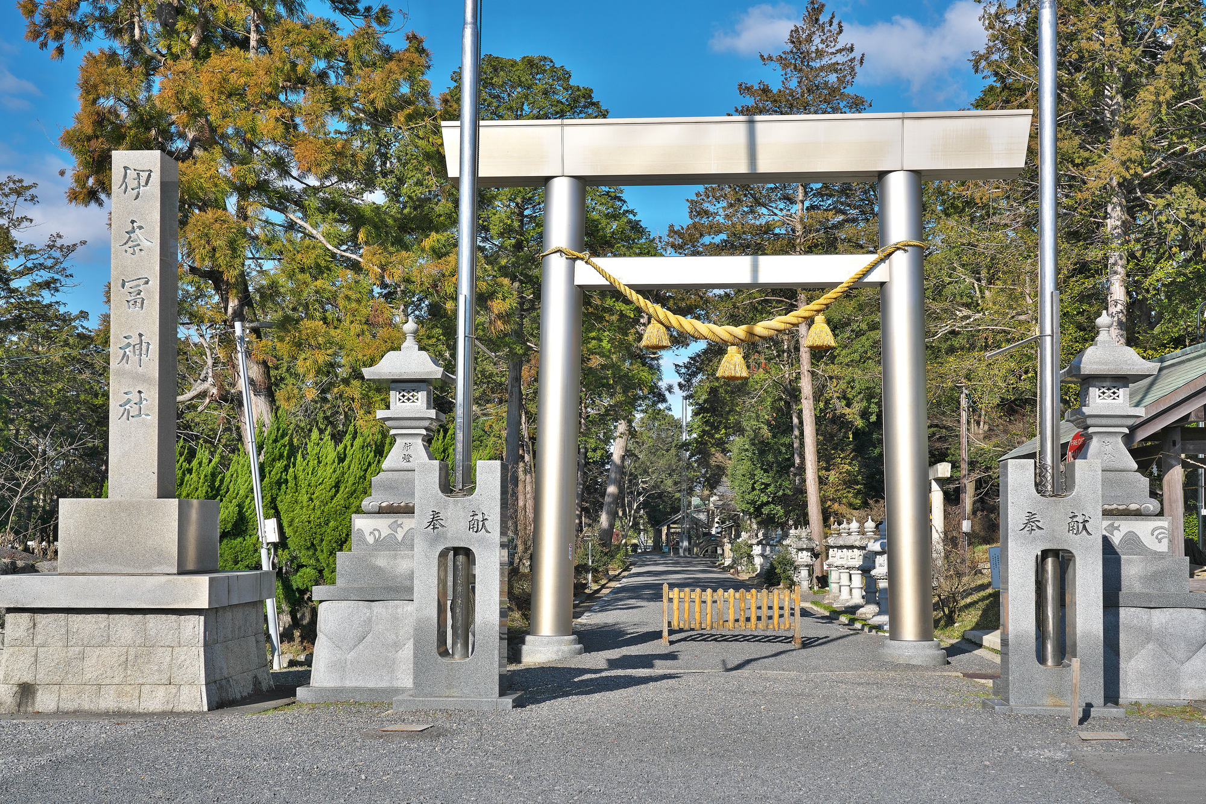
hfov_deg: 46.4
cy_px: 402
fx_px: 1407
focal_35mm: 42
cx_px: 603
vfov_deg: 31.9
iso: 125
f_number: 10
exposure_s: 1/500
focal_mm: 42
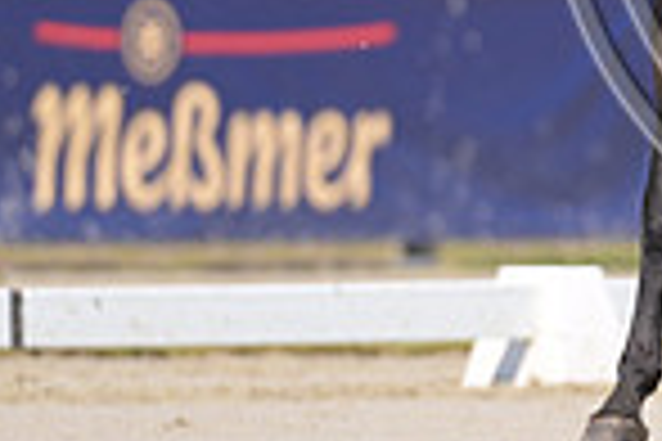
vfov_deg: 0.9
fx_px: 27508
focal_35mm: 1496
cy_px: -218
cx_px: 959
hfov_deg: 1.4
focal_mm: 380
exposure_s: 1/1250
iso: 280
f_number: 5
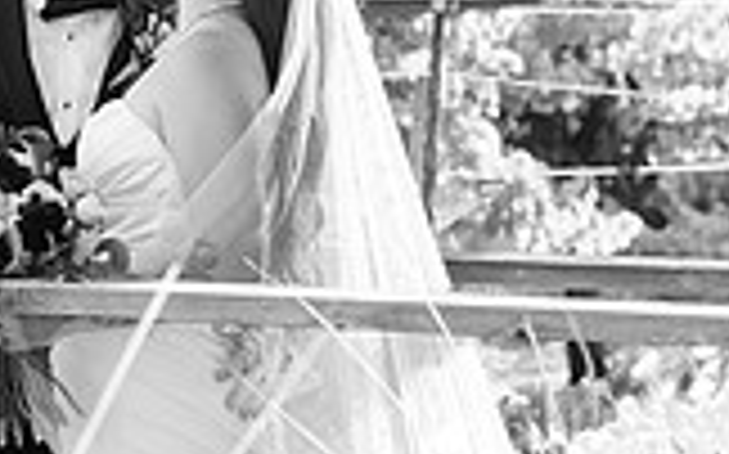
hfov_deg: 8.6
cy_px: 29
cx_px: 189
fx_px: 4844
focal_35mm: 244
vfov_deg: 5.4
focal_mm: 67
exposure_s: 1/400
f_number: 4
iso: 500
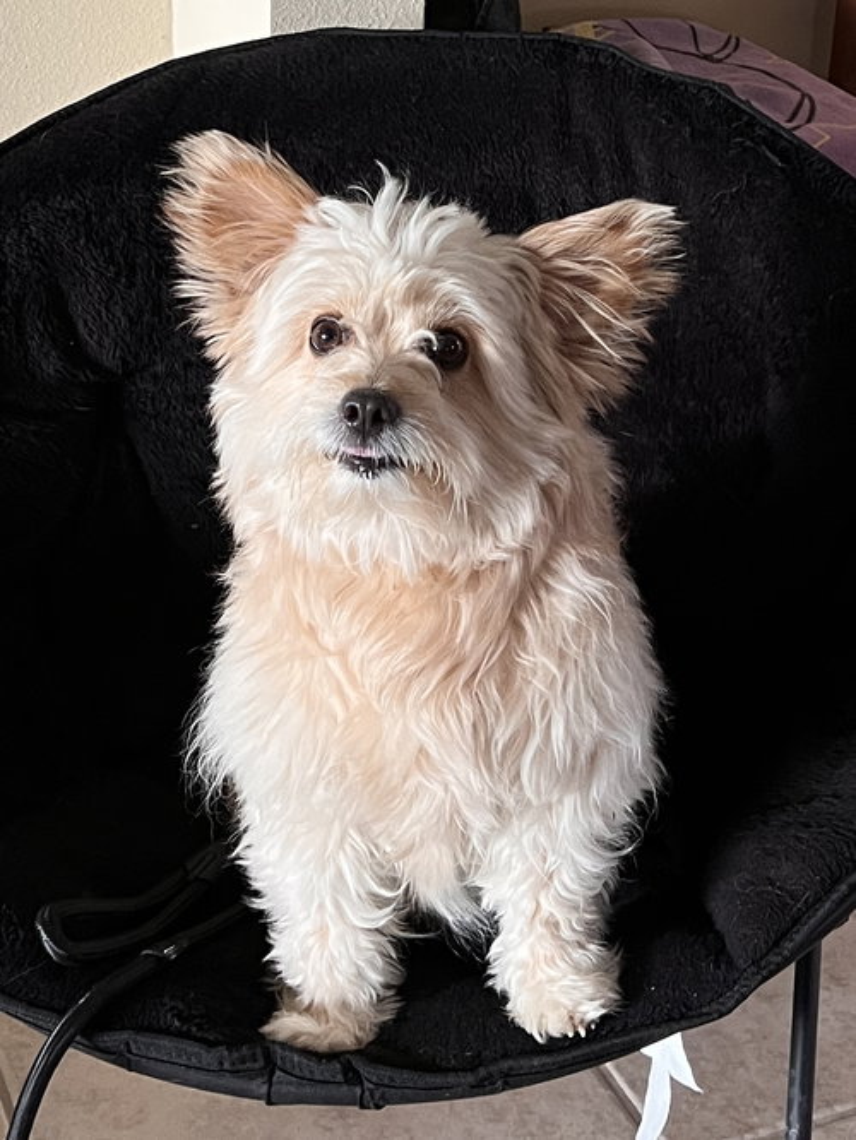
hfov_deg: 53.1
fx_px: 857
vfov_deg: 67.3
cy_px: 570
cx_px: 428
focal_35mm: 26
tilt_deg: -21.3
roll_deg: -1.3
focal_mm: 5.7
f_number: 1.5
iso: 160
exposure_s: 1/60
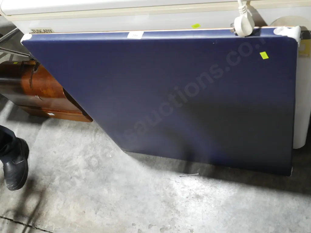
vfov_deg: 39.7
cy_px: 116
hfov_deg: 51.4
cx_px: 156
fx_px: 323
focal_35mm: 36
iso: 2500
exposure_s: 1/60
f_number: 9
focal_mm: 18
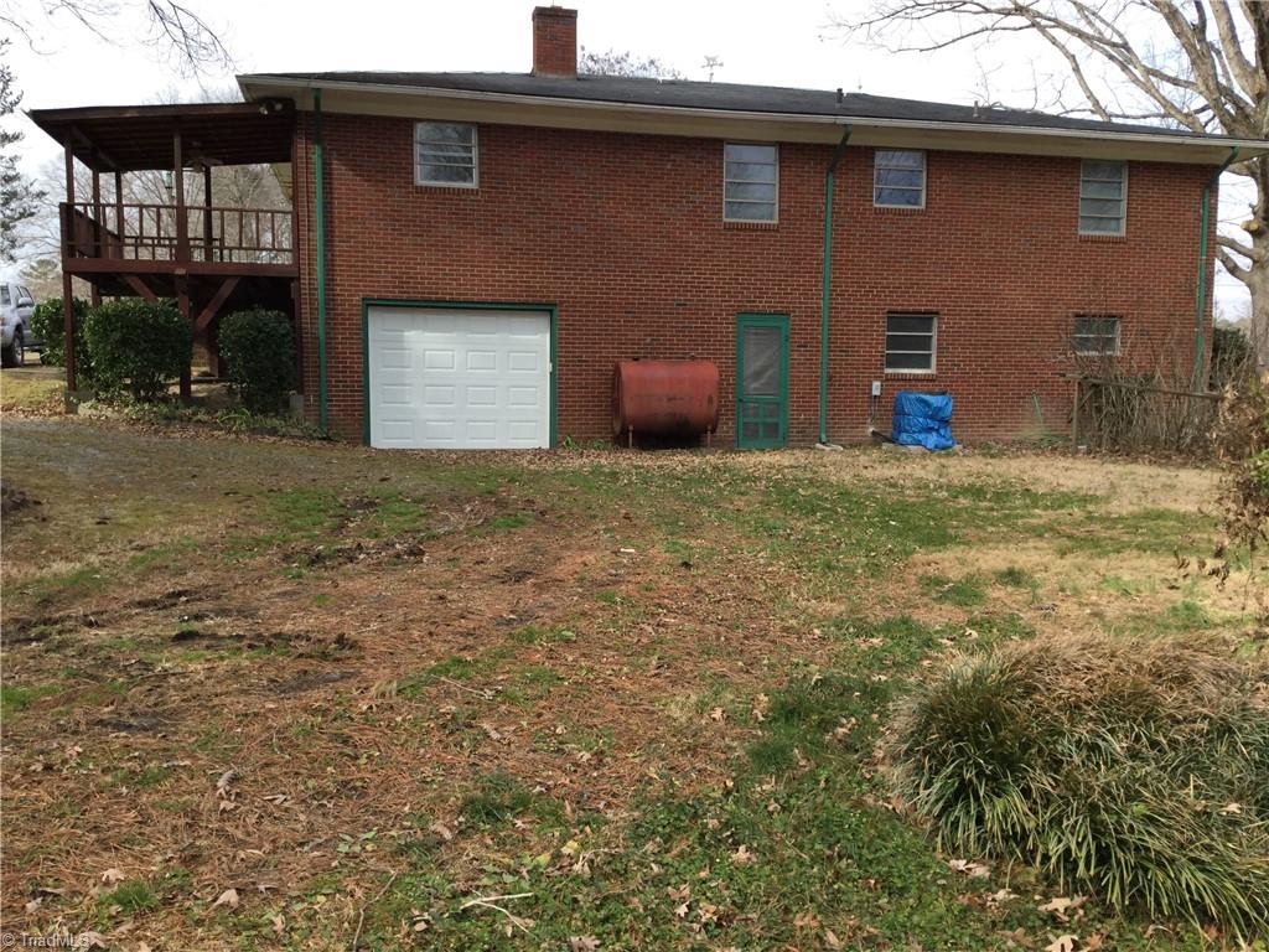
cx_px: 634
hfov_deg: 58.4
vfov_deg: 45.4
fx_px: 1136
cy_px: 476
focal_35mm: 31
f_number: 2.4
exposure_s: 1/395
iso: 25
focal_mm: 3.3
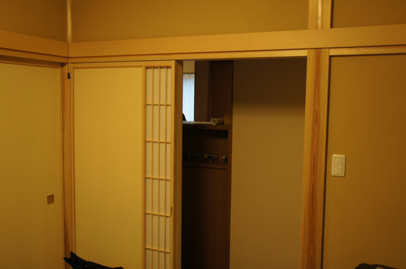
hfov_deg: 51.3
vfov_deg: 35.4
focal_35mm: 38
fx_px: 422
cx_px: 203
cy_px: 134
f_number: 4
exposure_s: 1/40
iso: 500
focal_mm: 25
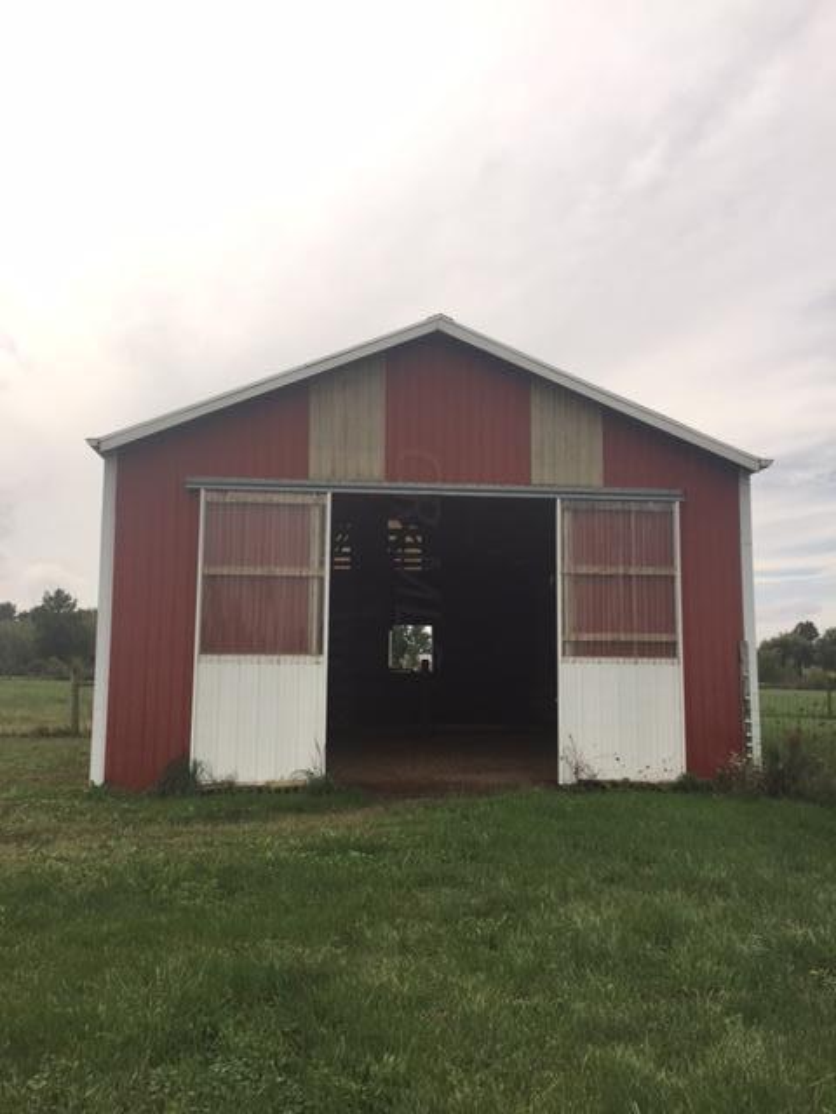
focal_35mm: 29
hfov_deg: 48.2
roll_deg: -0.7
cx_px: 418
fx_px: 934
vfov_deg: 61.7
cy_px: 557
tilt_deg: +5.9
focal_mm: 4.15
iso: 50
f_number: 2.2
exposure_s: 1/2475
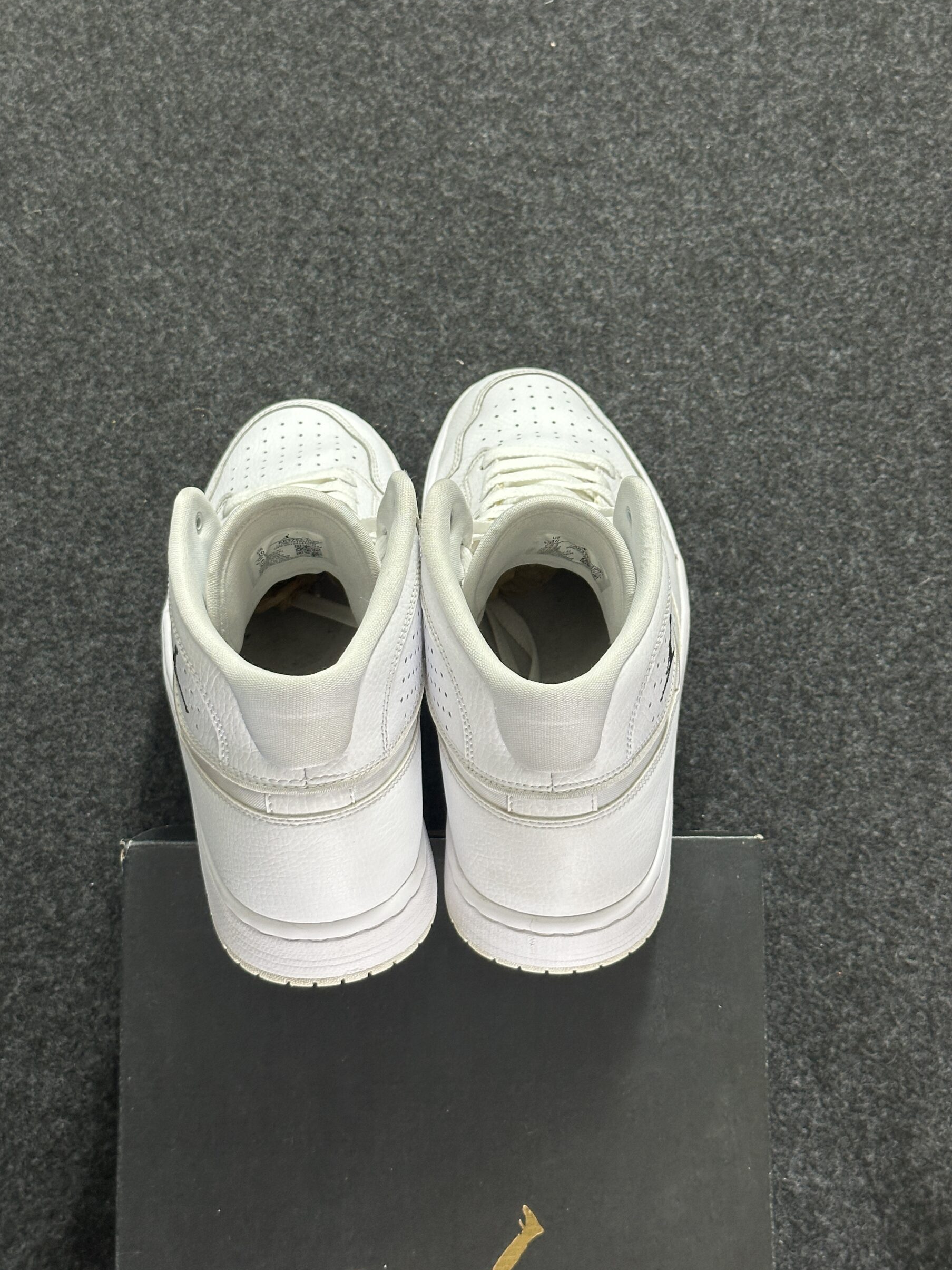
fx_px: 1870
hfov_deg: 28.6
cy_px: 609
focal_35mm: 51
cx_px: 464
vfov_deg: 37.5
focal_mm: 6.86
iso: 200
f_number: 1.78
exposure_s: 1/33
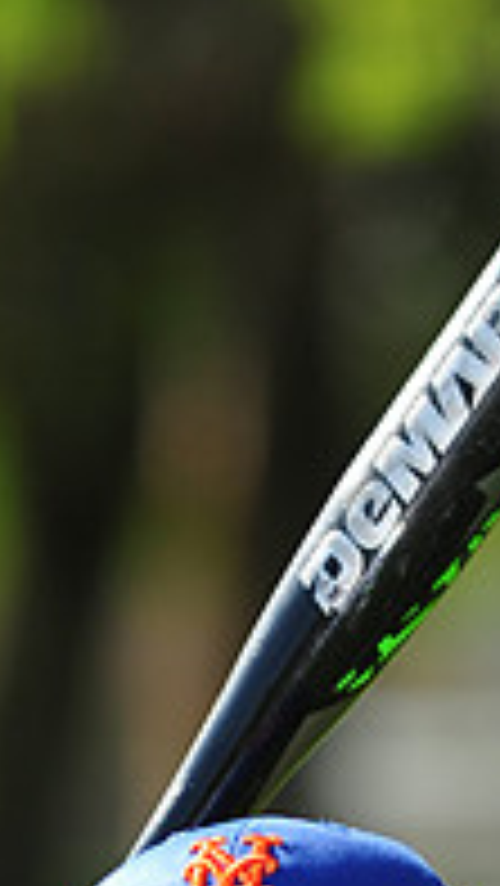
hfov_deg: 2.0
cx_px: 171
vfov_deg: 3.5
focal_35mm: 618
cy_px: 1250
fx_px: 14547
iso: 200
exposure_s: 1/800
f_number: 4.5
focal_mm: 200
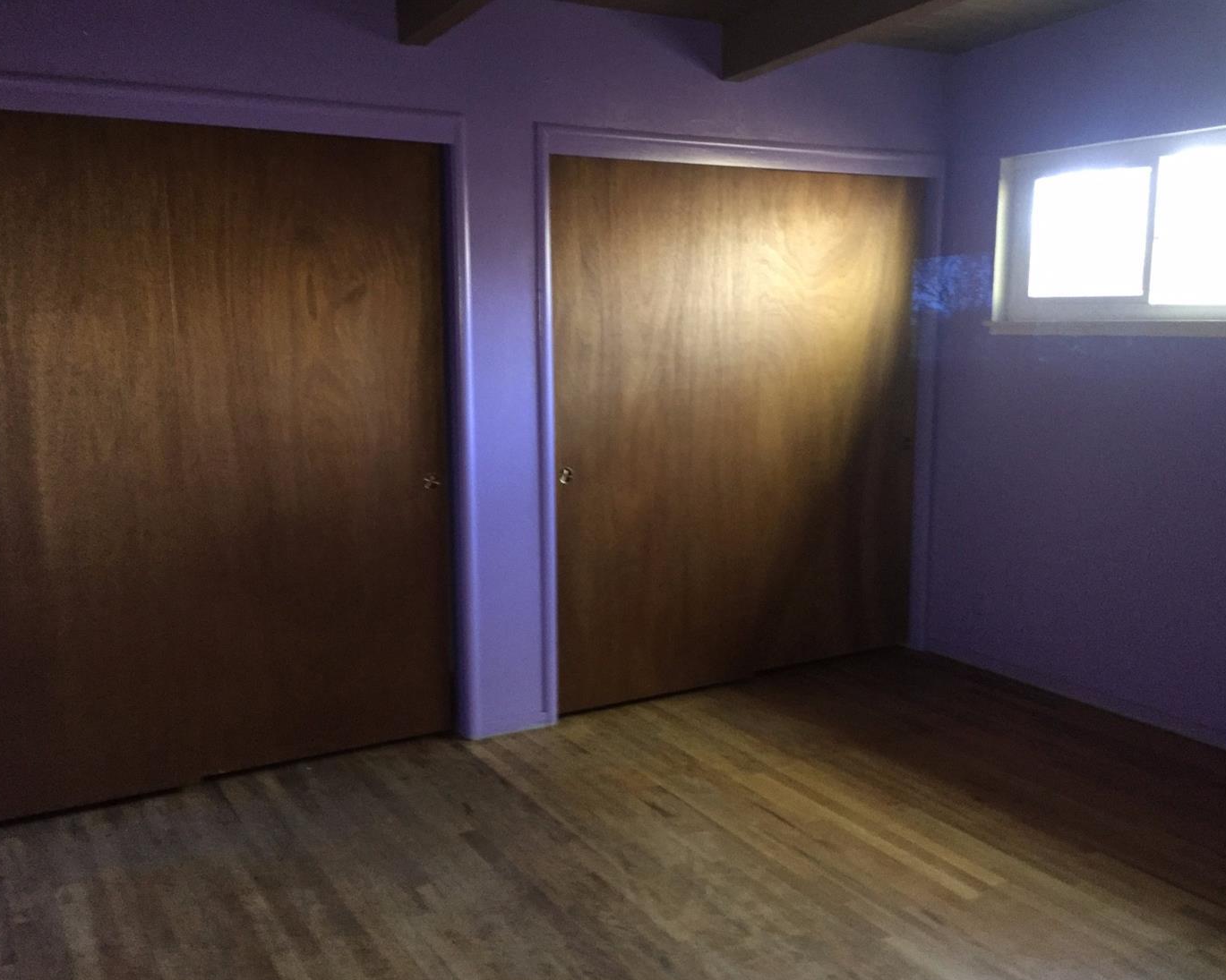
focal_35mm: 31
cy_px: 502
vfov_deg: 47.1
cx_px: 564
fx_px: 1125
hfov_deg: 57.1
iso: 320
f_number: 2.2
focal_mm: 4.15
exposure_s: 1/16
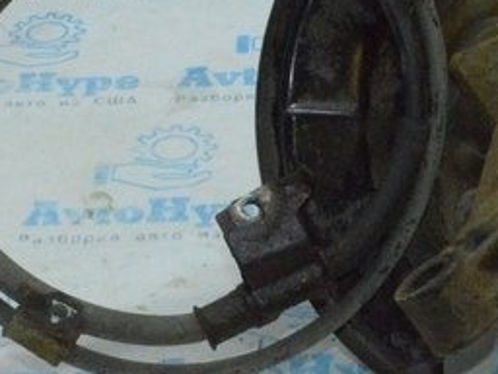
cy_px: 61
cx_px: 325
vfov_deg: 11.6
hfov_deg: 15.5
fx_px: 1827
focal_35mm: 127
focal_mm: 22
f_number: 16
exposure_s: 1/200
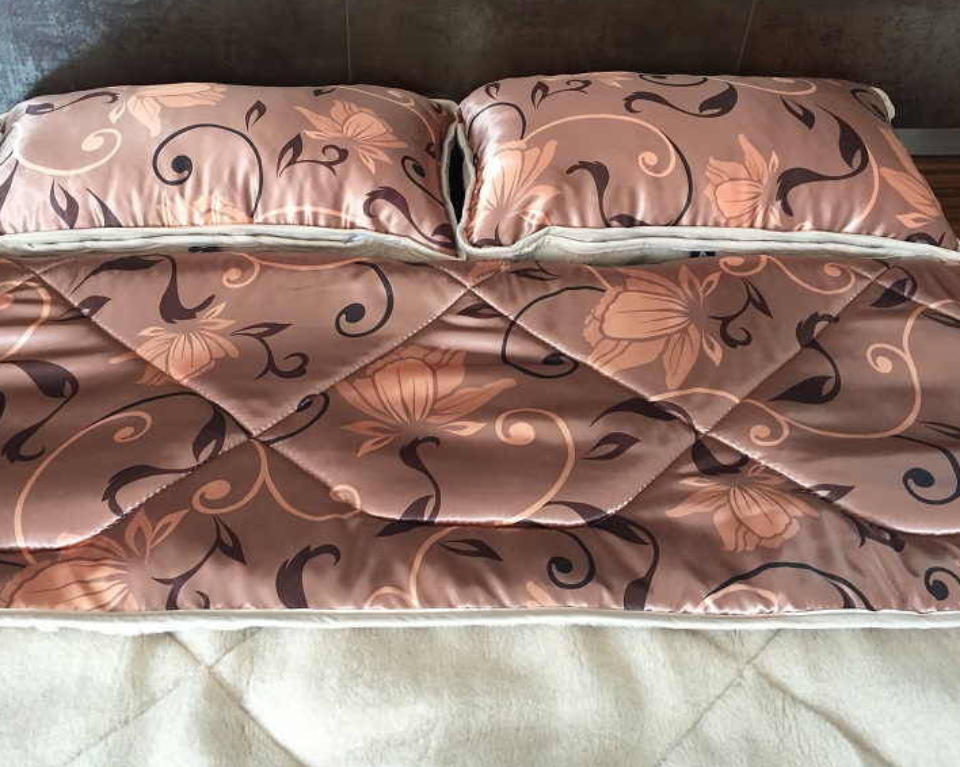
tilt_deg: -43.4
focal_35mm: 32
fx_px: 909
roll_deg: -2.5
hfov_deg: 55.6
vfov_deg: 45.8
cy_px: 378
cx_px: 427
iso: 160
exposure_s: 1/33
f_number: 2.2
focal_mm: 4.15
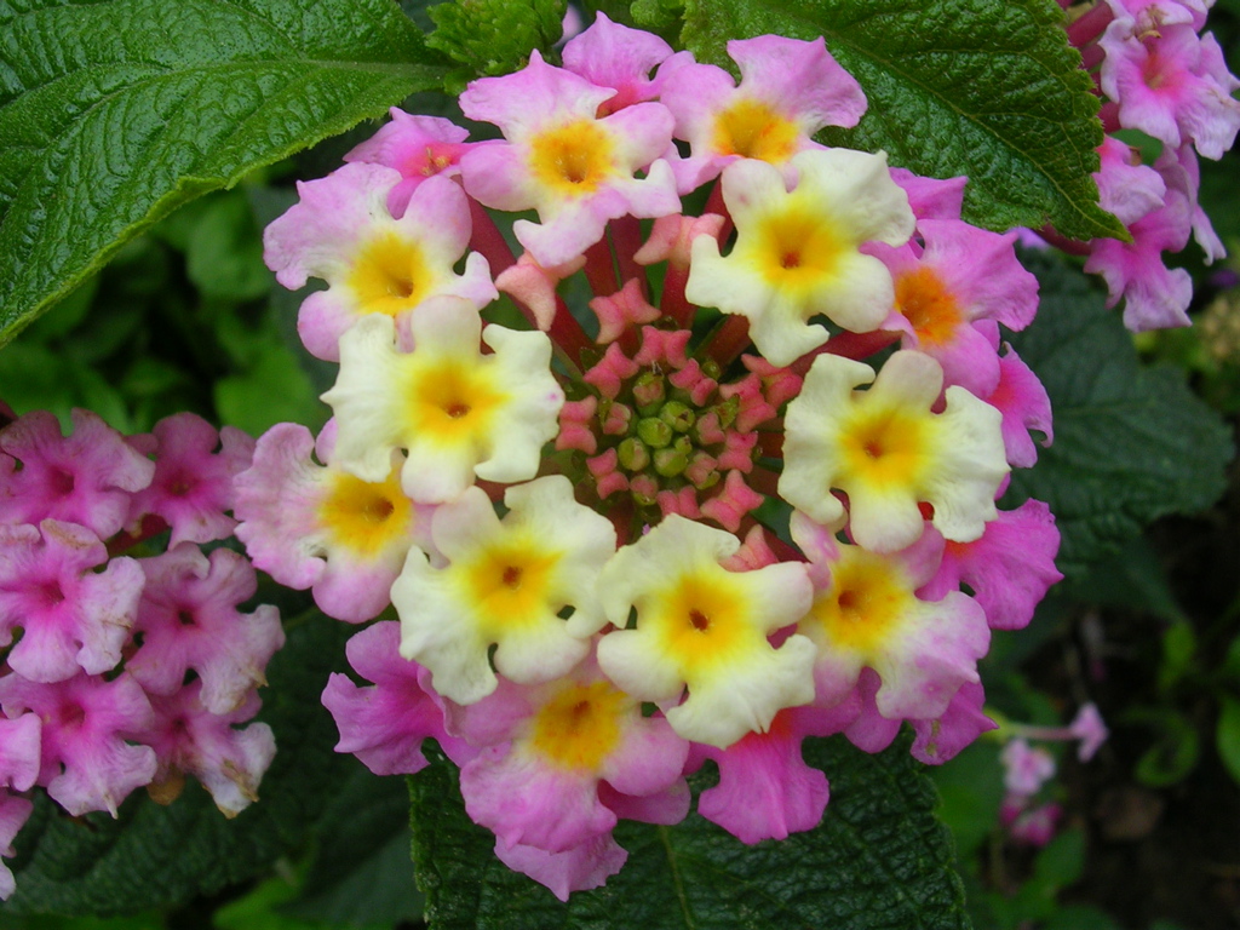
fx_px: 1361
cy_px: 465
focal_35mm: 38
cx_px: 620
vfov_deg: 37.7
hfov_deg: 49.0
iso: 50
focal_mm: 5.8
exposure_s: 1/161
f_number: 5.6
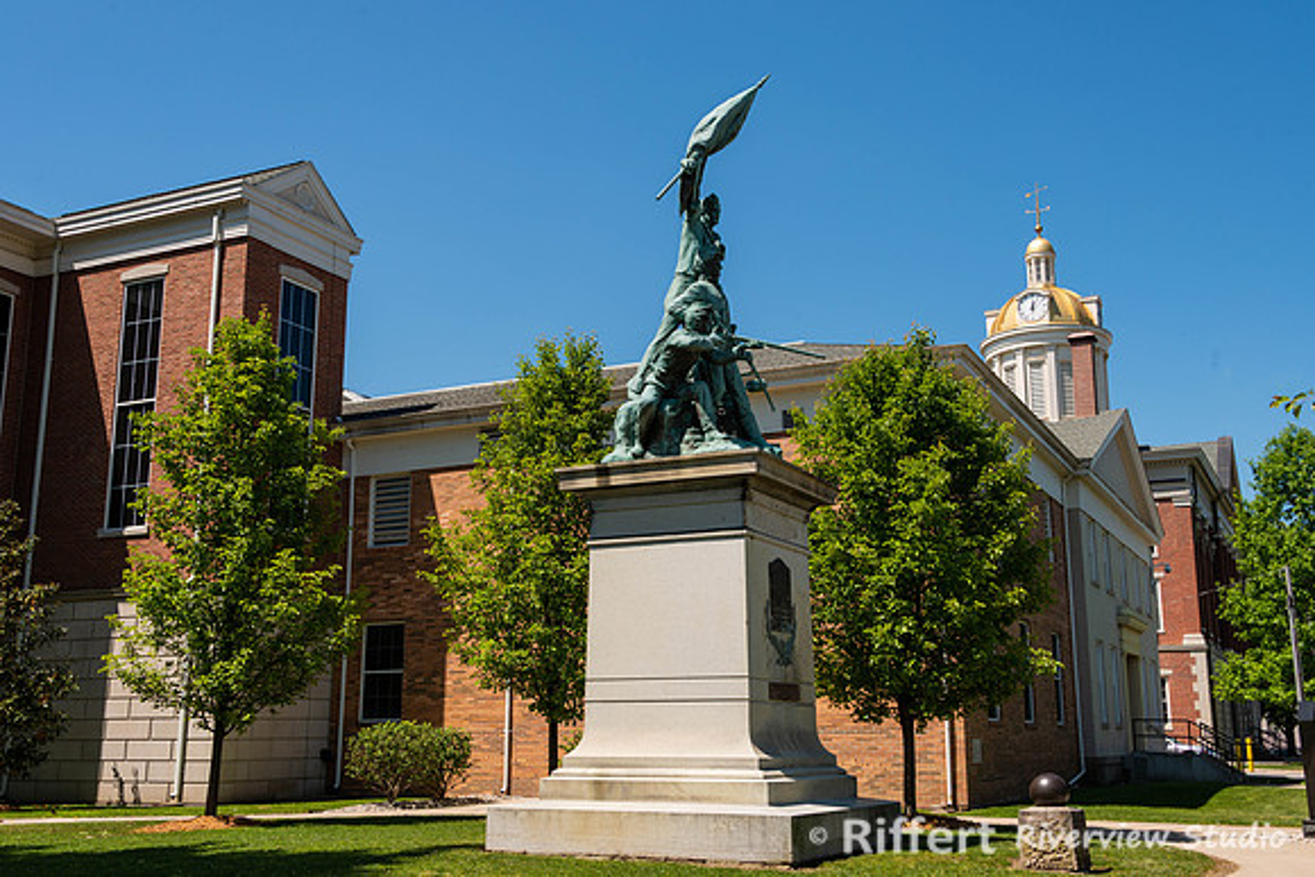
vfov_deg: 36.4
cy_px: 438
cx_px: 658
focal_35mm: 37
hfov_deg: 52.4
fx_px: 1336
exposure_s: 1/160
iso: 100
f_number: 10
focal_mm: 35
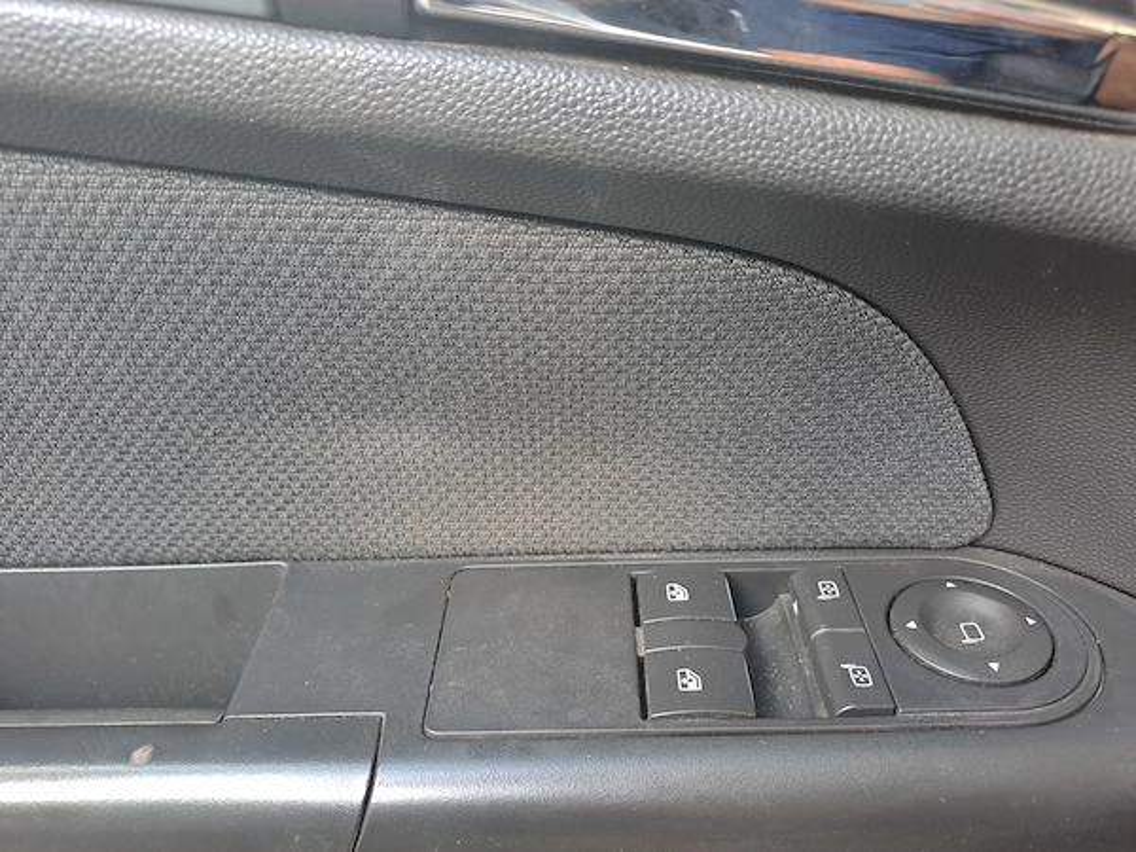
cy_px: 426
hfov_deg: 69.4
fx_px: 820
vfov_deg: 54.9
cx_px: 568
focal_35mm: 25
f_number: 1.8
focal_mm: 4.65
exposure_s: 1/33
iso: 125
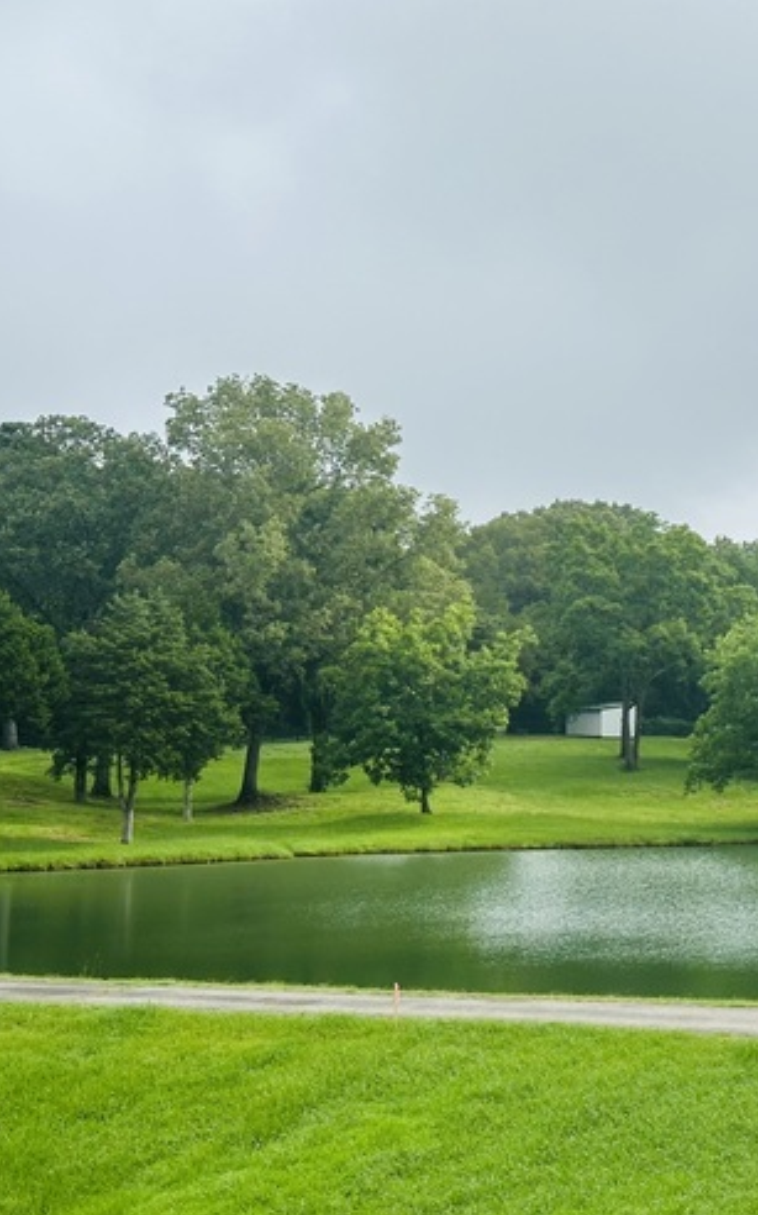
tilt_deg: +4.1
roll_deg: +0.3
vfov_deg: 29.8
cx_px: 715
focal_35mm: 69
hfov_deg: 18.5
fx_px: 2283
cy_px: 612
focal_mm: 6.86
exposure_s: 1/3257
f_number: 1.78
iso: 64
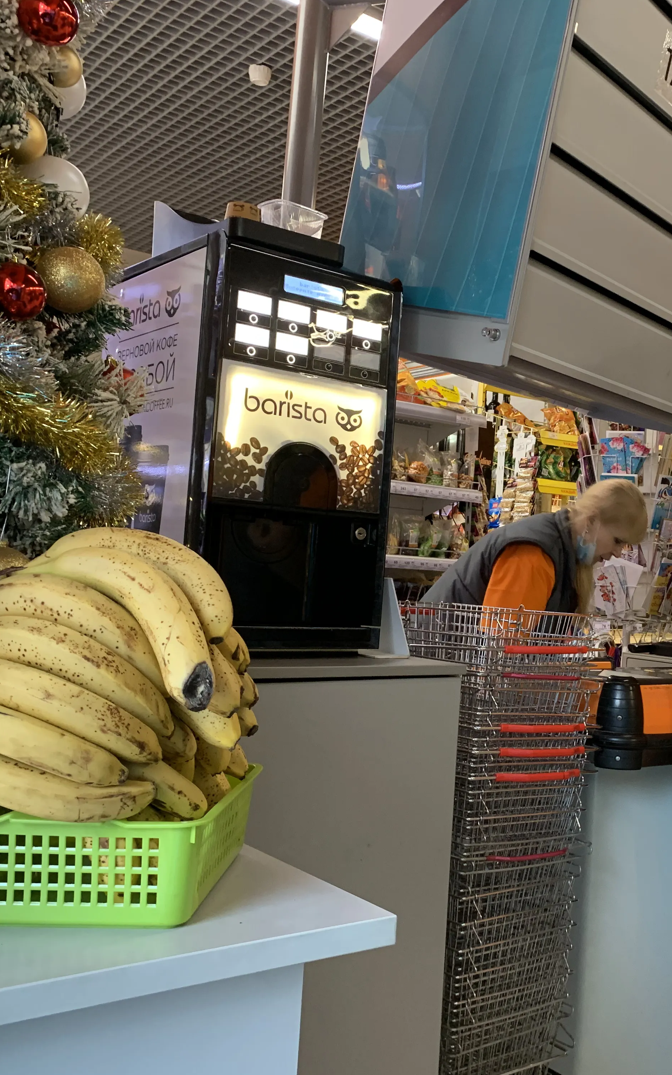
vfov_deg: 52.7
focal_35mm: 37
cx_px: 570
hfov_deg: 33.1
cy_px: 538
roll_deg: -3.4
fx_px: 1084
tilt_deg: +2.3
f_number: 1.8
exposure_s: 1/50
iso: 200
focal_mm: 4.25
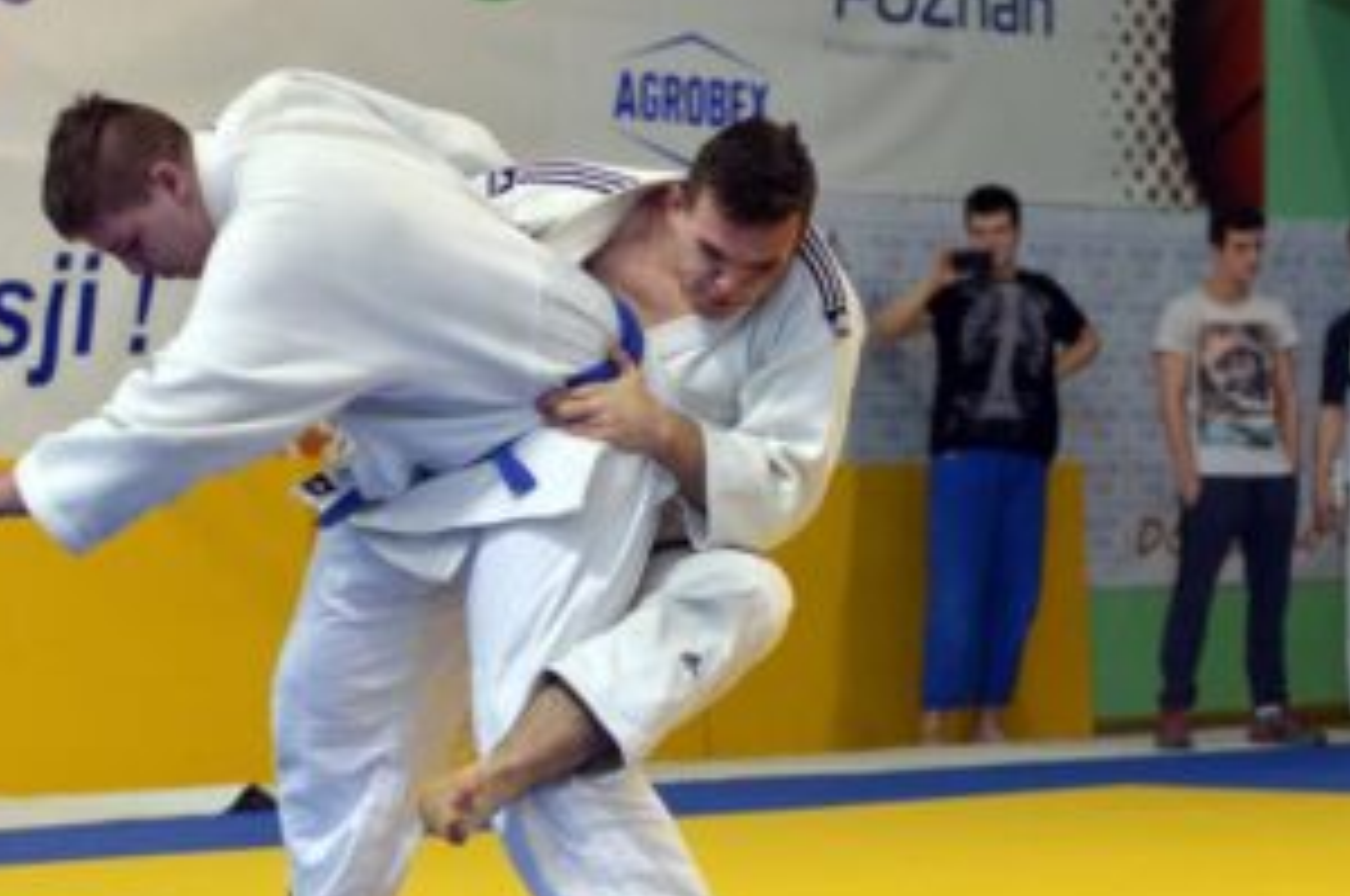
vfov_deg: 13.6
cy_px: 588
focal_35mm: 100
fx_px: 3744
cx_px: 788
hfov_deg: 20.4
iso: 1000
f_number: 2.5
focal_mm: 50
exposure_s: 1/1000
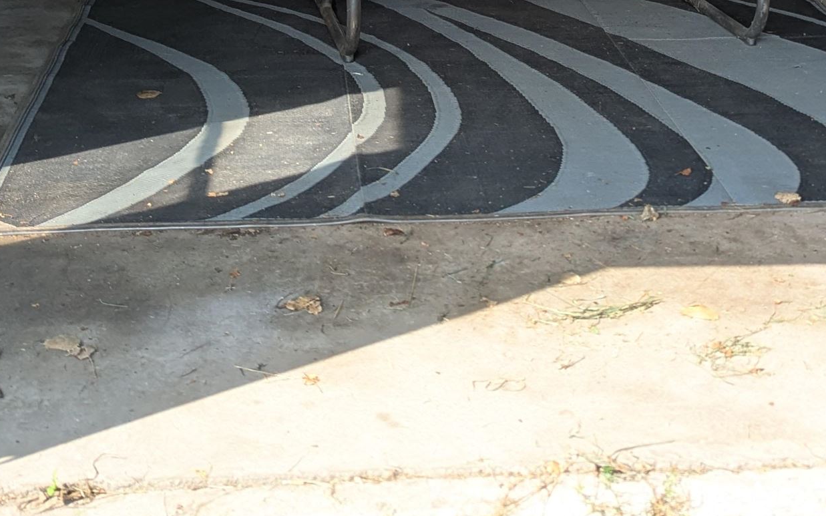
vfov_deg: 18.5
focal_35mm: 63
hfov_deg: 32.4
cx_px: 479
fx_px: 1418
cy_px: -240
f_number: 1.85
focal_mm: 6.81
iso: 35
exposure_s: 1/394
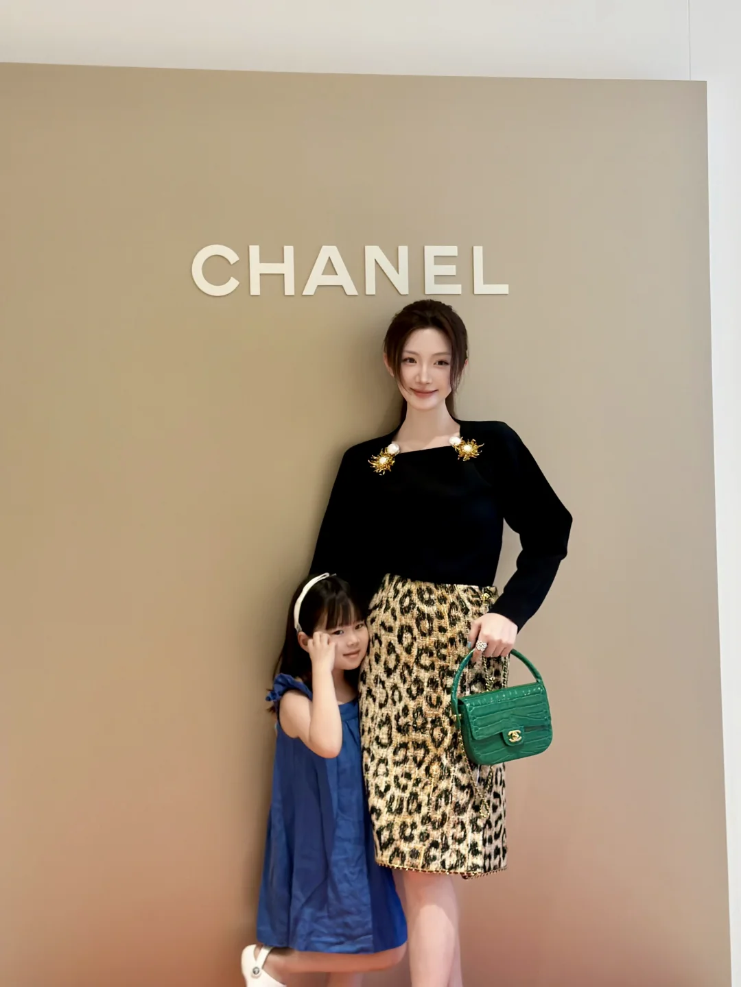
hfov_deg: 30.3
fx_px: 1370
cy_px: 494
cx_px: 370
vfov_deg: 39.7
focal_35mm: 48
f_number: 1.78
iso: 250
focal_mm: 6.76
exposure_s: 1/121
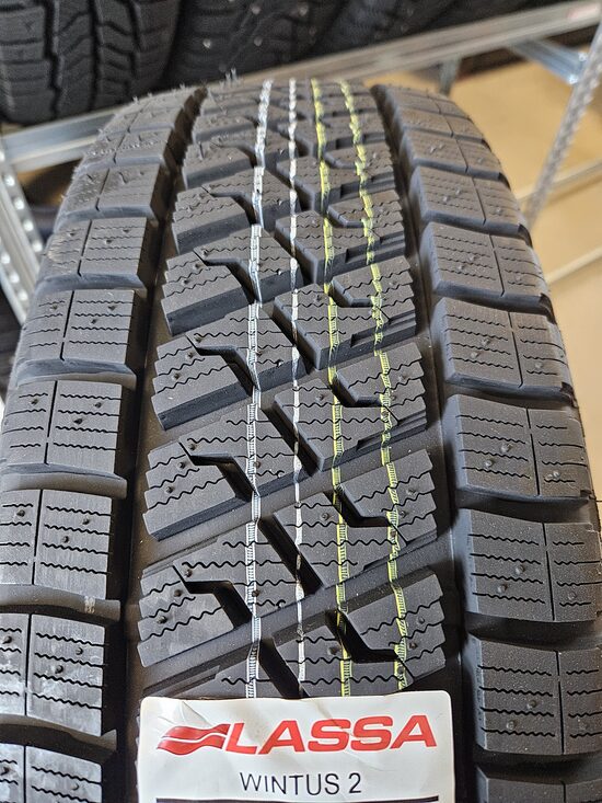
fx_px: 533
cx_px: 301
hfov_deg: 58.9
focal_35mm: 23
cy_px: 402
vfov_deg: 73.9
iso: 640
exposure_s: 1/100
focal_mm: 5.4
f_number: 1.8
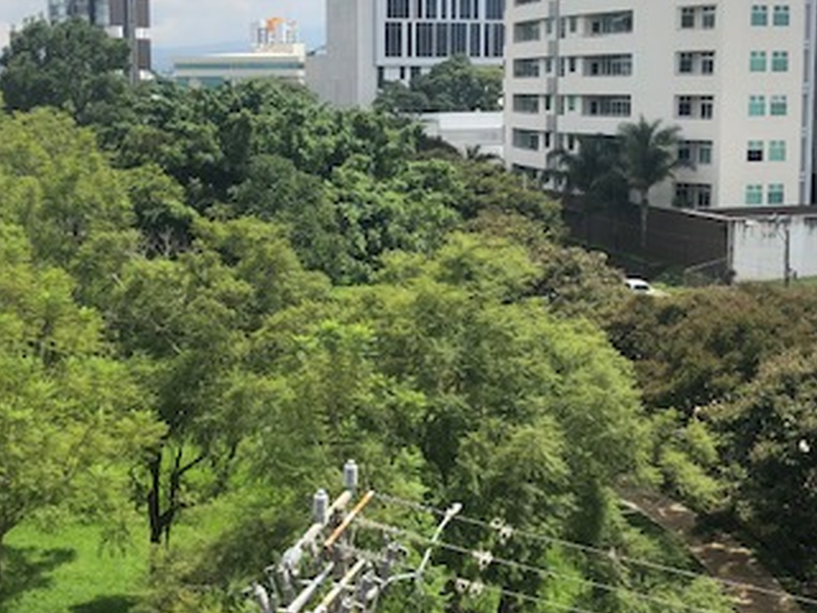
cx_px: 342
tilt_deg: -7.7
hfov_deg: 34.3
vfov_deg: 26.0
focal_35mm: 56
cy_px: 243
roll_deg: +0.3
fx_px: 1322
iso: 25
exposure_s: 1/2667
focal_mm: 3.99
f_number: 1.8
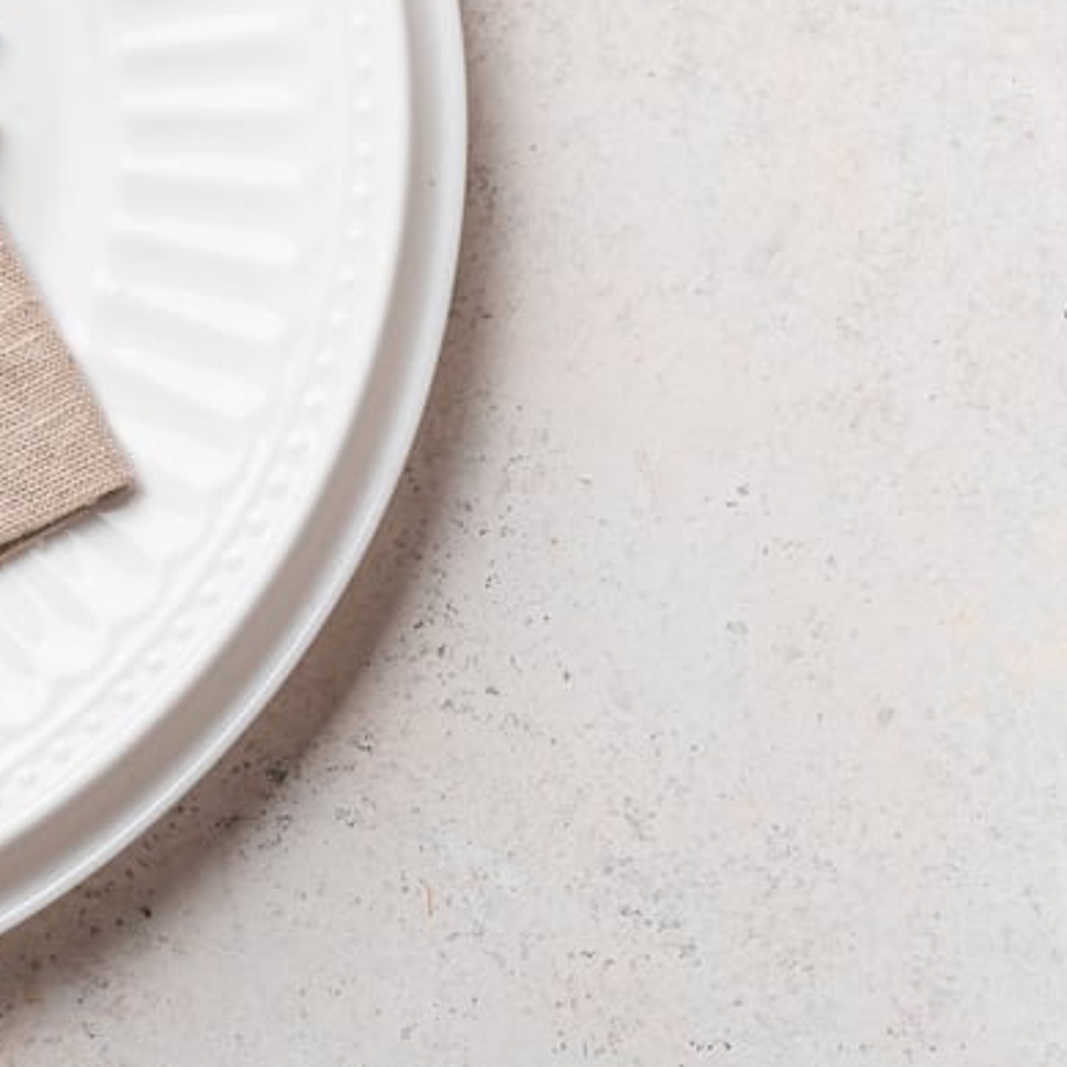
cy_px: 55
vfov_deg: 14.6
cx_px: -129
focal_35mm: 118
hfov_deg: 14.4
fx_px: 4115
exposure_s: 1/125
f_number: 11
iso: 100
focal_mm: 45
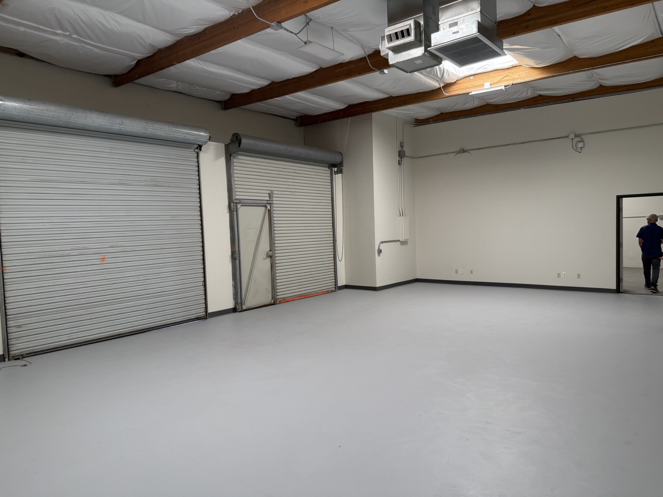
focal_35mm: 24
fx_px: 460
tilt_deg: -2.3
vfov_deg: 56.8
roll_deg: +1.3
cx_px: 332
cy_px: 248
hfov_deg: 71.6
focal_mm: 6.76
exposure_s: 1/213
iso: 125
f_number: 1.78
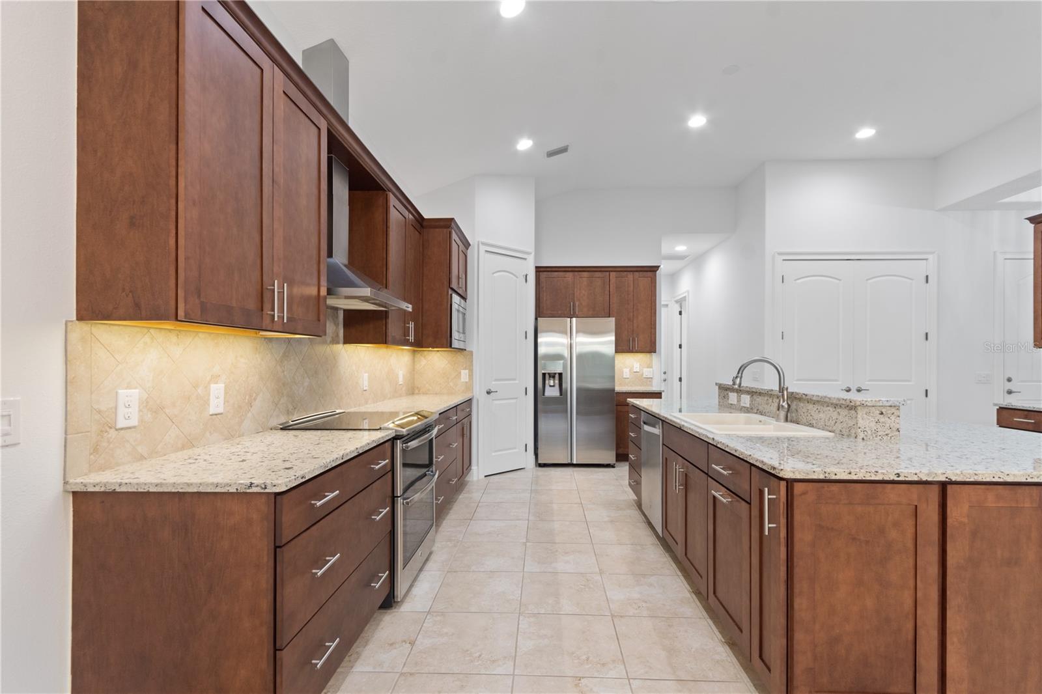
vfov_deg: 77.3
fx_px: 434
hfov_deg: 100.4
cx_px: 521
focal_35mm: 15
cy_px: 347
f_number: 7.1
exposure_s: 1/5
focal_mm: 10
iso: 320
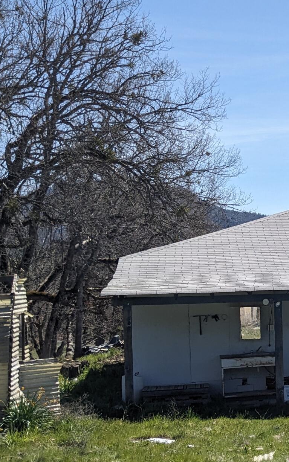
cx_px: 460
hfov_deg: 16.6
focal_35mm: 70
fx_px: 882
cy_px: 270
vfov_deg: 29.3
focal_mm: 4.38
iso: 58
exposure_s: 1/3356
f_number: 1.73
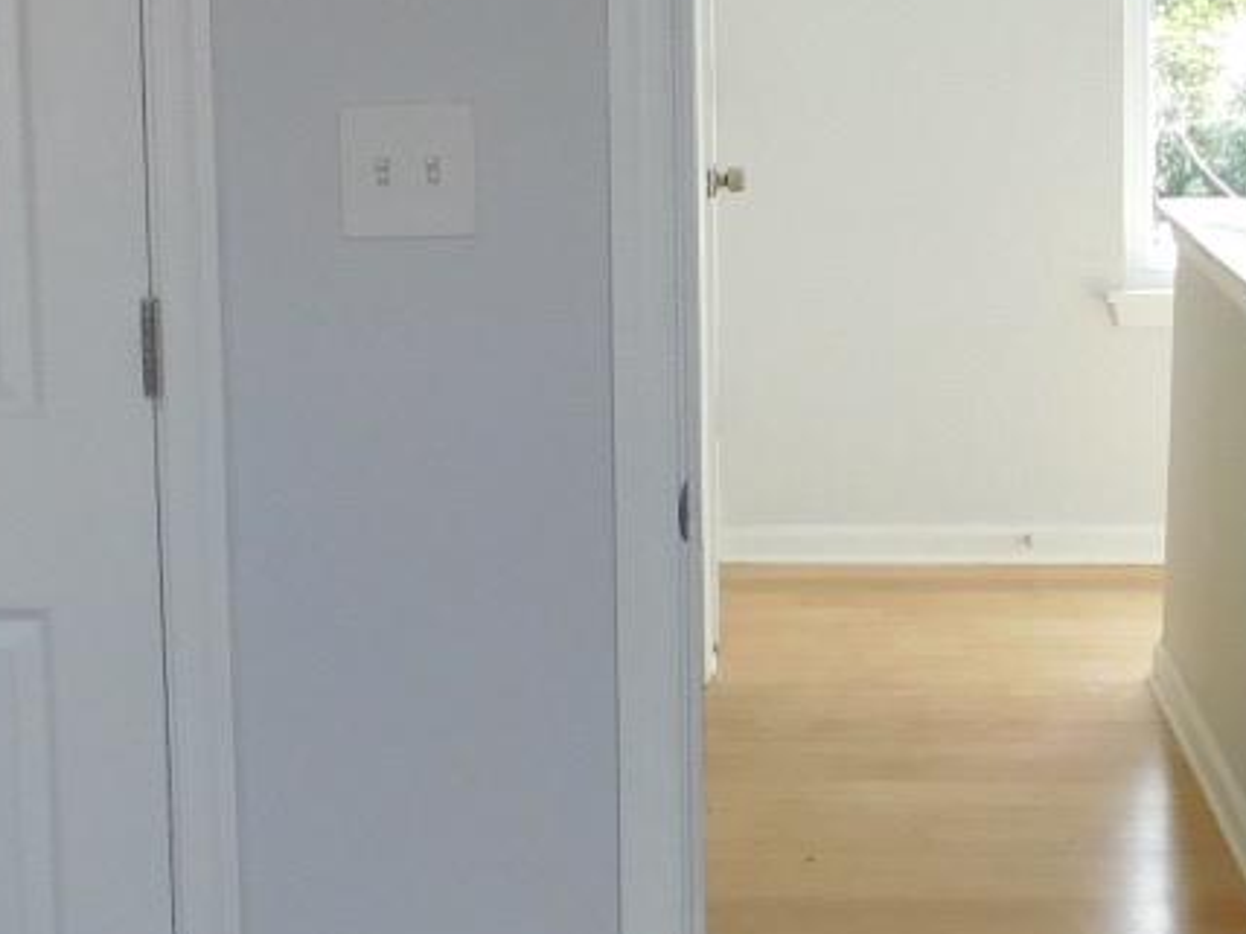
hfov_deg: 22.8
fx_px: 3096
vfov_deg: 17.1
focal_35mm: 86
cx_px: 568
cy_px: 303
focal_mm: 4
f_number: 3
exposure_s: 1/100
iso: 125
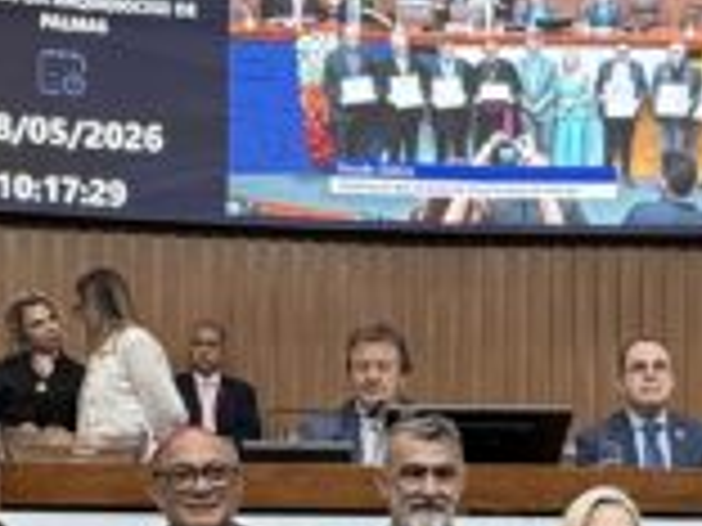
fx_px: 1399
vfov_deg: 20.2
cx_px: 392
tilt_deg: -0.8
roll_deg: -1.1
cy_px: 598
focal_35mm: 69
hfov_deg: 28.1
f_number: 2.2
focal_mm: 2.22
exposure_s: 1/120
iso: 250
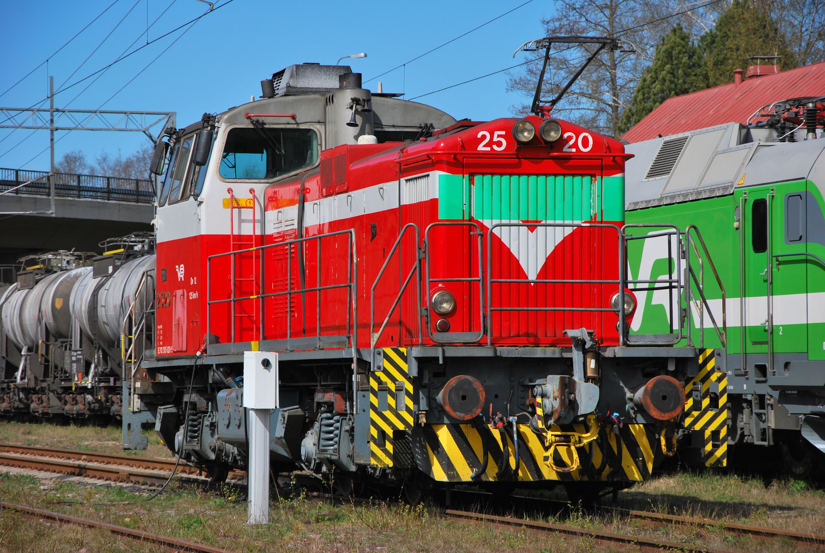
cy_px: 276
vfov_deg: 8.7
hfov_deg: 13.0
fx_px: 3614
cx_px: 412
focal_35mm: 158
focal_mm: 105
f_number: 8
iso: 200
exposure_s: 1/1000
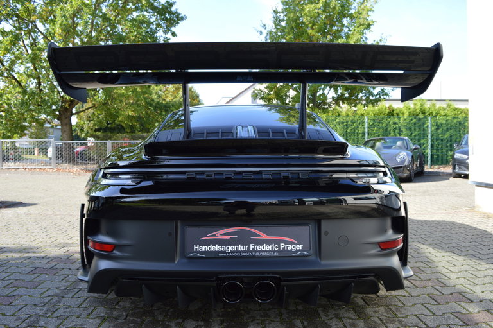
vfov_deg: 47.9
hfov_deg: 67.4
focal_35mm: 27
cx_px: 246
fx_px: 369
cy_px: 164
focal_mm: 18
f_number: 5.6
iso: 125
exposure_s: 1/125
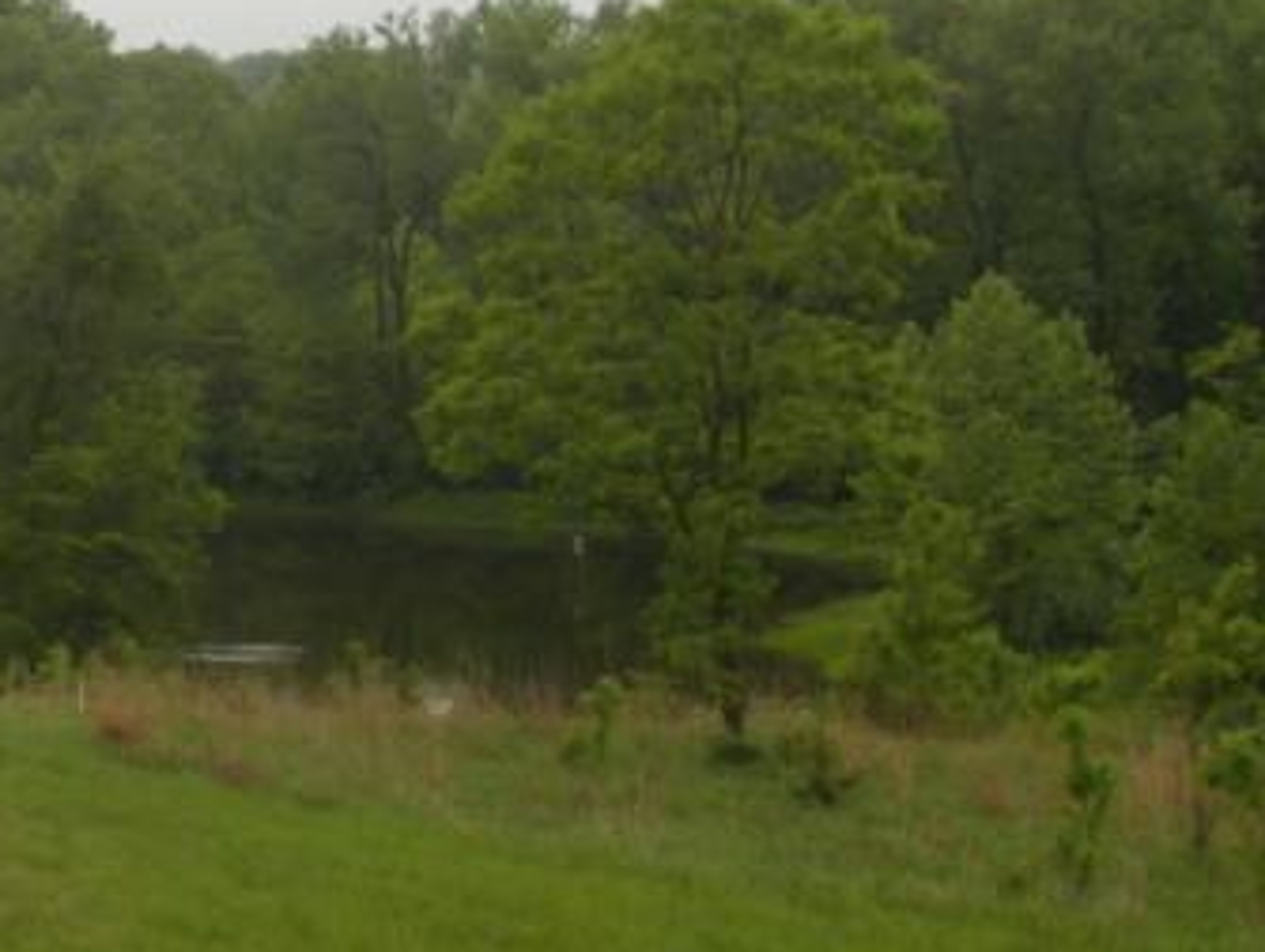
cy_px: 200
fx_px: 4244
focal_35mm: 116
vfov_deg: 12.7
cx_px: 242
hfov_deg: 16.8
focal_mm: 6.3
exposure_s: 1/291
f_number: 2.9
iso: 50
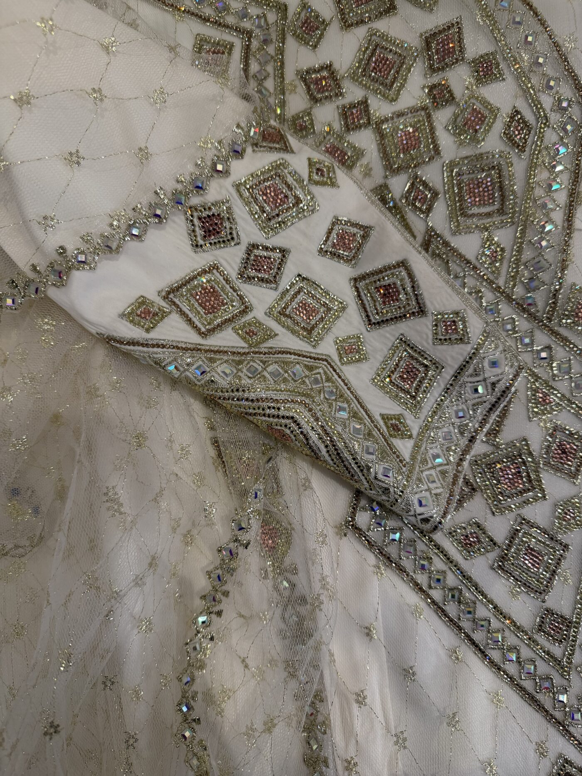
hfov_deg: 56.8
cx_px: 291
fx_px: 538
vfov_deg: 71.6
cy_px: 388
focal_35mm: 24
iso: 160
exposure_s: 1/50
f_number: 1.78
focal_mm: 6.76
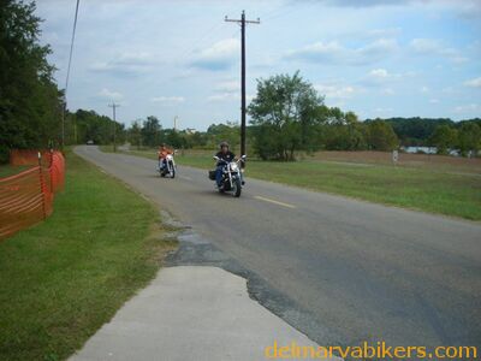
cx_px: 240
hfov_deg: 49.0
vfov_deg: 37.7
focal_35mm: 38
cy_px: 180
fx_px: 528
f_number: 6.4
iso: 50
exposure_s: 1/144
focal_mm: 6.3
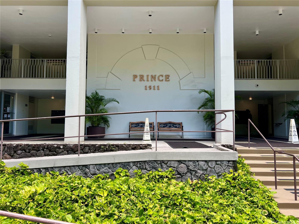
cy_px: 112
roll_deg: -1.1
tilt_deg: +3.2
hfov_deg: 67.3
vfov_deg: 53.0
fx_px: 225
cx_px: 150
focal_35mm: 26
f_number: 1.5
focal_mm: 5.7
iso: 50
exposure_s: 1/718
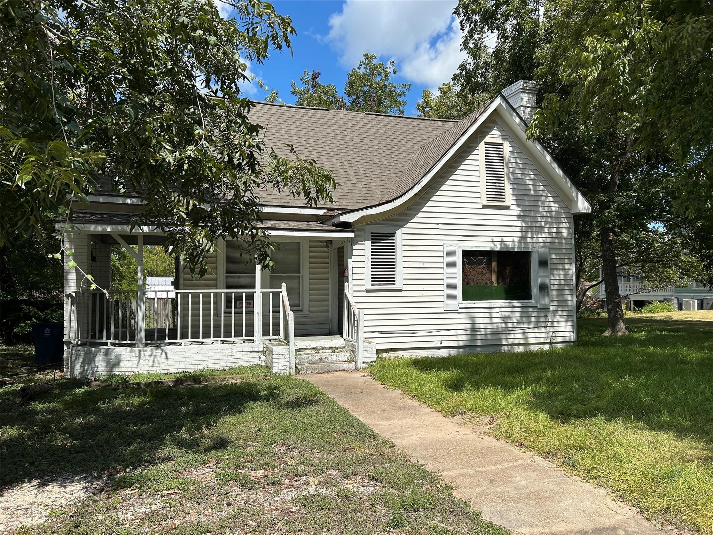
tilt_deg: +2.8
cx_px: 356
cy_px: 268
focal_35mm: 26
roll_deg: +1.0
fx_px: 536
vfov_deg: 53.1
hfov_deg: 67.3
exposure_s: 1/5319
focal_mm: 5.7
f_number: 1.5
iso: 50
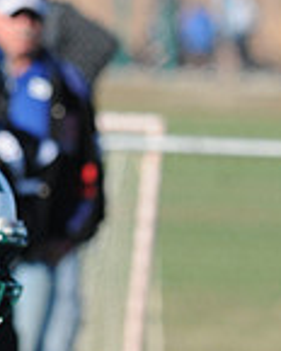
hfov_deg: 0.9
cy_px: 600
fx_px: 17485
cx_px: 222
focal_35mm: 1682
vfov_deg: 1.2
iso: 200
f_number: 7.1
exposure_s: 1/500
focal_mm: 300
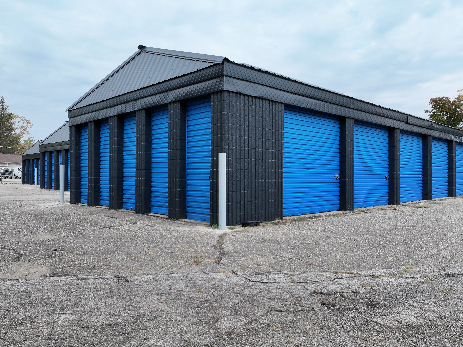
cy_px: 174
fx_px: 321
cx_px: 232
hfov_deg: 71.6
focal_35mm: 24
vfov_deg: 56.8
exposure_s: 1/1250
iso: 190
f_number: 2.8
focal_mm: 12.29
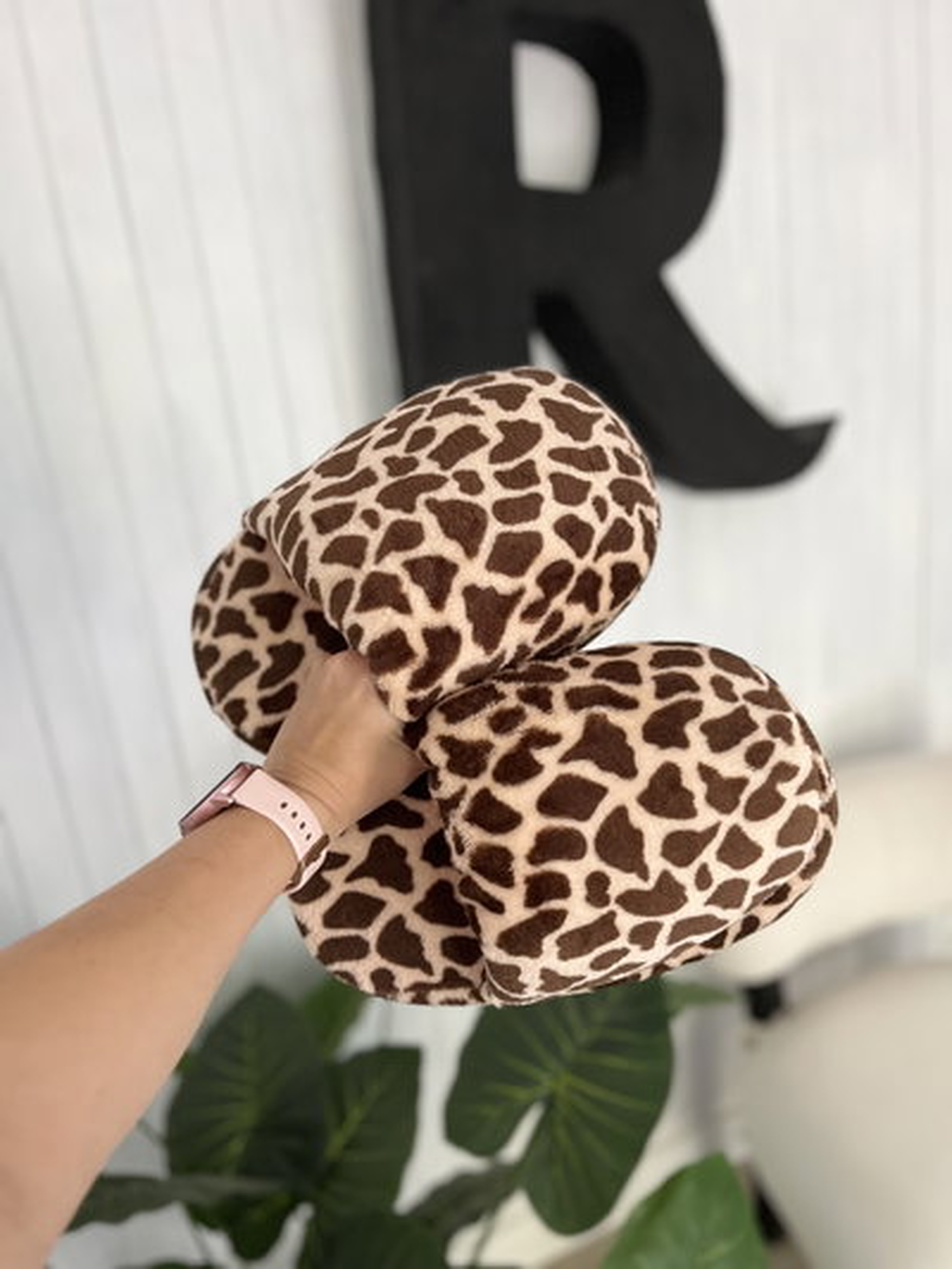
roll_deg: +9.4
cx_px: 476
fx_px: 953
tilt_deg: -15.5
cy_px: 634
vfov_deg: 67.3
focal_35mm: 26
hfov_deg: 53.1
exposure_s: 1/60
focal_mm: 5.1
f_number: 1.6
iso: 320
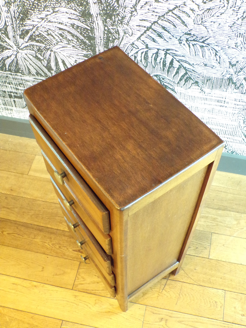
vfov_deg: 50.1
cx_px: 123
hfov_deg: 38.7
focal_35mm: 37
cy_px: 164
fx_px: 351
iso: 685
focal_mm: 6.6
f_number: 3.3
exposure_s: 1/17
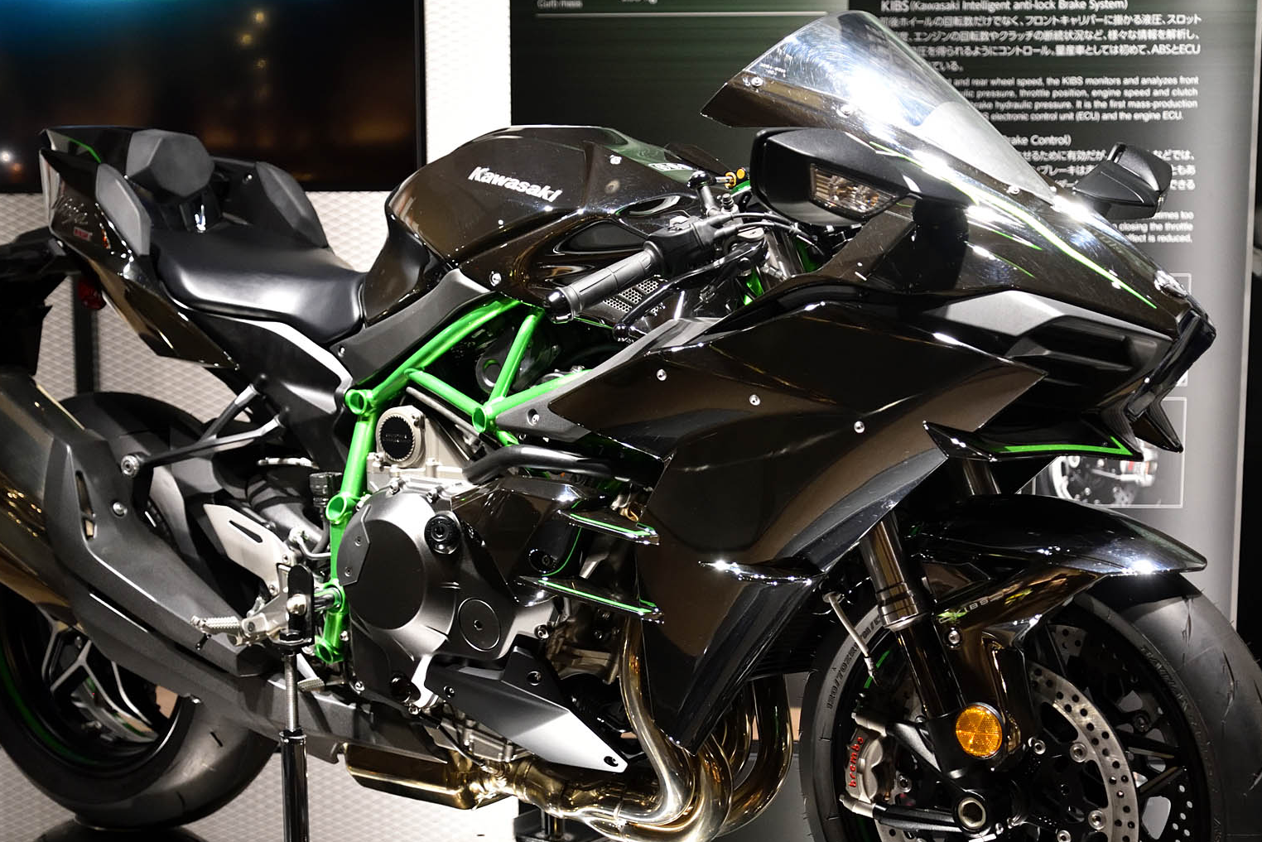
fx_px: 2209
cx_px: 611
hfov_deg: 31.9
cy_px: 544
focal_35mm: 63
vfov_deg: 21.5
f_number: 4.2
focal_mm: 48
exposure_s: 1/250
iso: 3600
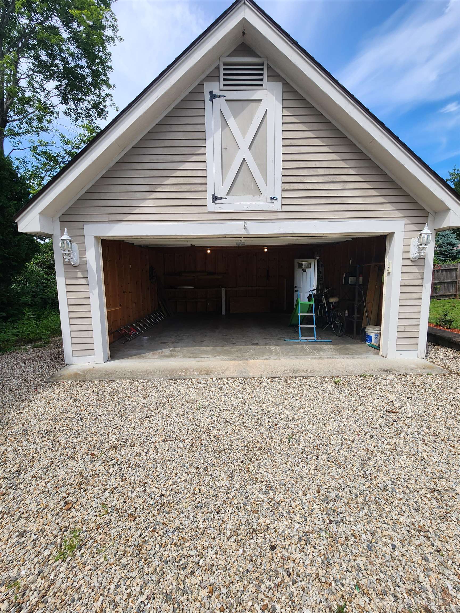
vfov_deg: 106.2
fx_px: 230
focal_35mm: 13
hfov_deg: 89.9
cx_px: 230
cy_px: 306
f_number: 2.2
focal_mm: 2.2
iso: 50
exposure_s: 1/1186
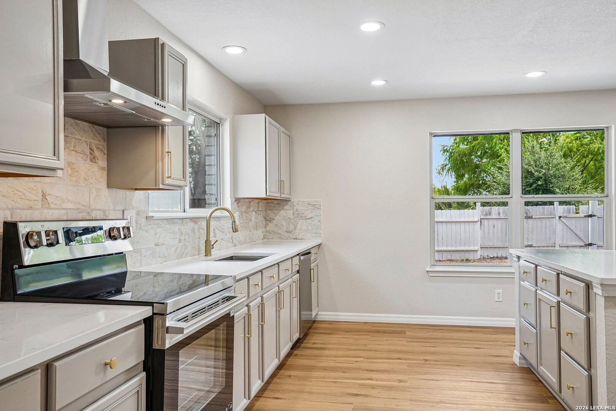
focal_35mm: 29
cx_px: 308
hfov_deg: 63.7
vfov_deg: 45.0
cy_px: 206
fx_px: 496
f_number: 8
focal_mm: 29
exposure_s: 1/50
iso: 400
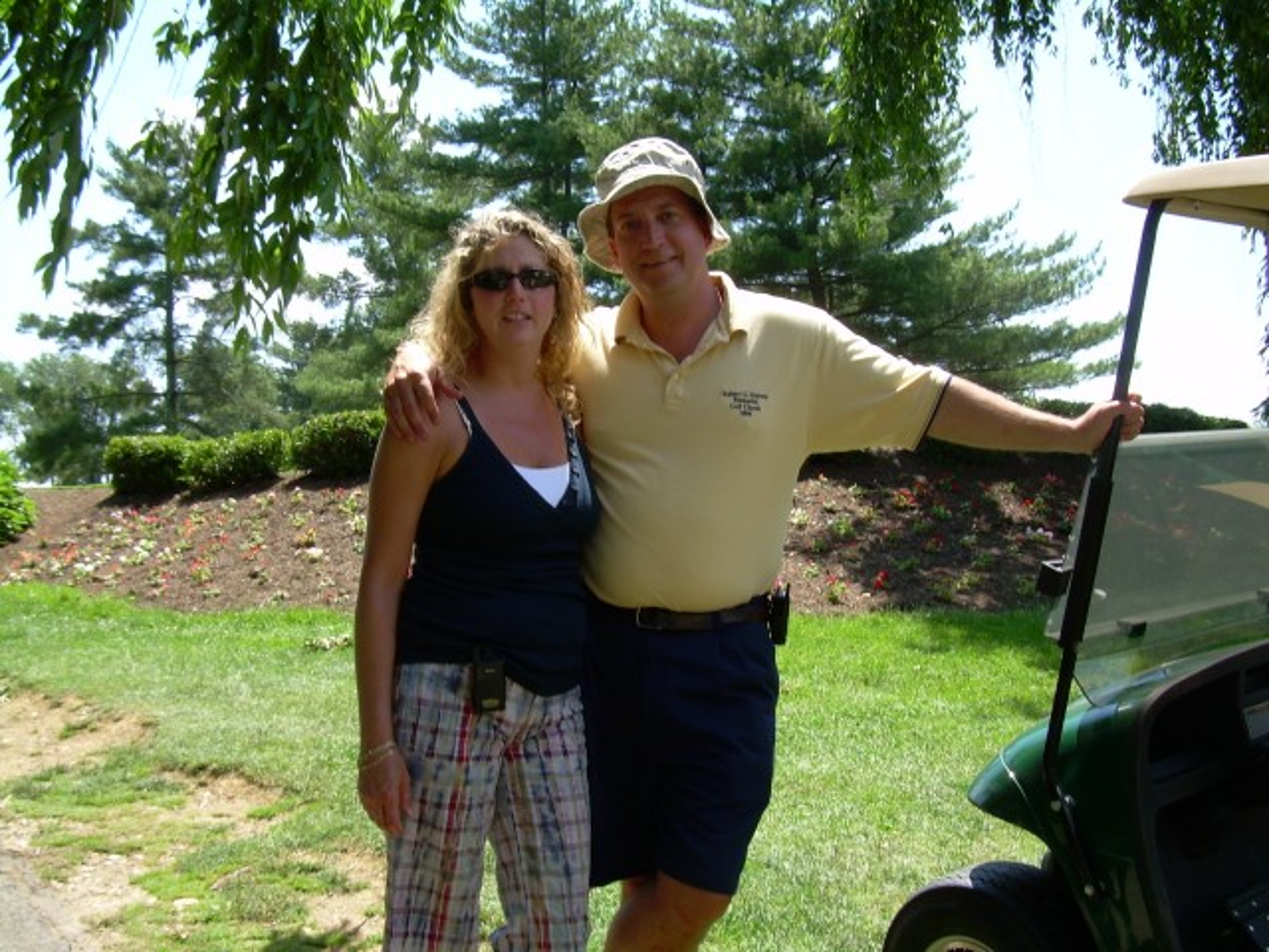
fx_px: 1393
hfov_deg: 49.0
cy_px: 476
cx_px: 634
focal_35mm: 38
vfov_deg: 37.7
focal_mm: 6.3
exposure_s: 1/177
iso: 50
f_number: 4.6
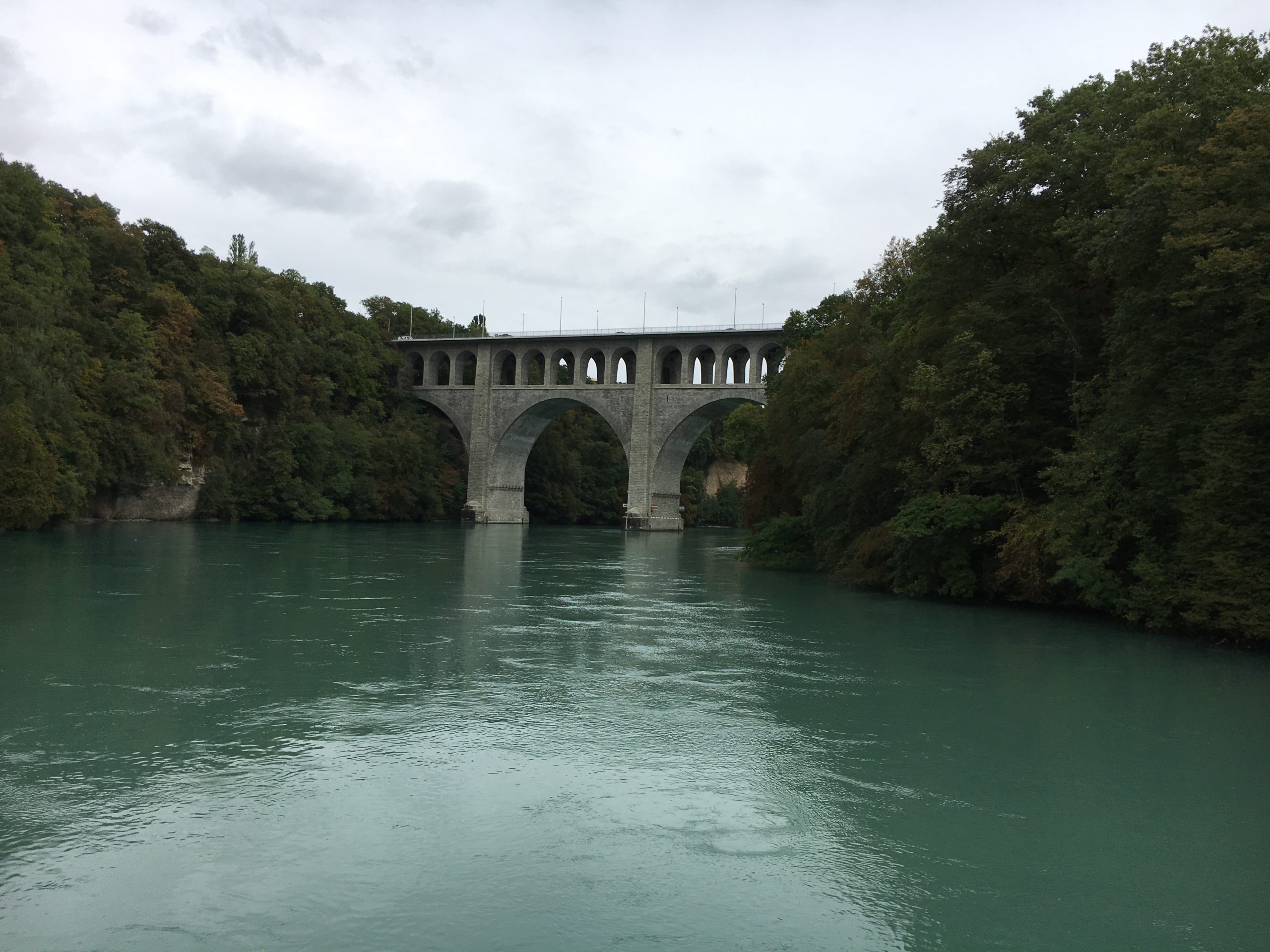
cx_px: 635
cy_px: 476
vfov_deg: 48.2
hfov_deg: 61.7
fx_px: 1064
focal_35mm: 29
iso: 25
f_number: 2.2
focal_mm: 4.15
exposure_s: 1/2262
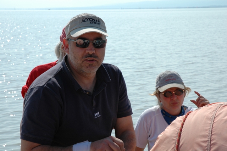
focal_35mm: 93
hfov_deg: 21.9
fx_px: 586
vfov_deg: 14.7
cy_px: 76
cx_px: 114
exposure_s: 1/400
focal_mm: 62
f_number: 10
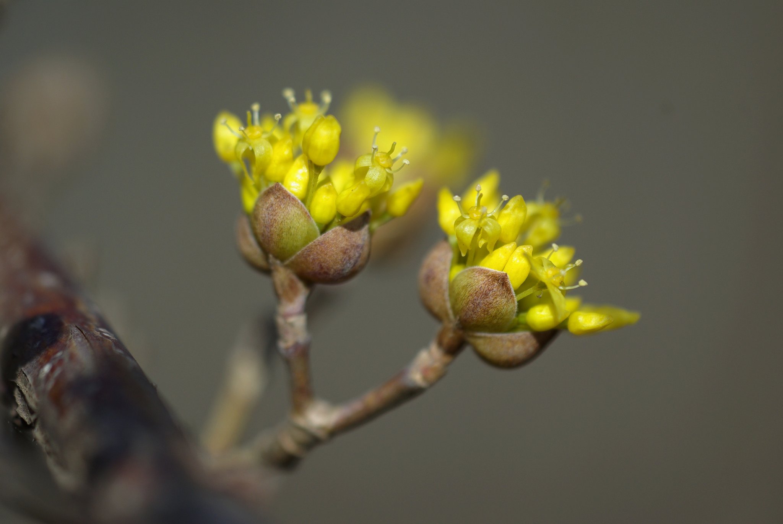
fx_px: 5880
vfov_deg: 5.1
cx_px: 392
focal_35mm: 270
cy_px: 262
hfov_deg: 7.6
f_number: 3.5
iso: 200
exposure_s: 1/1000
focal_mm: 180
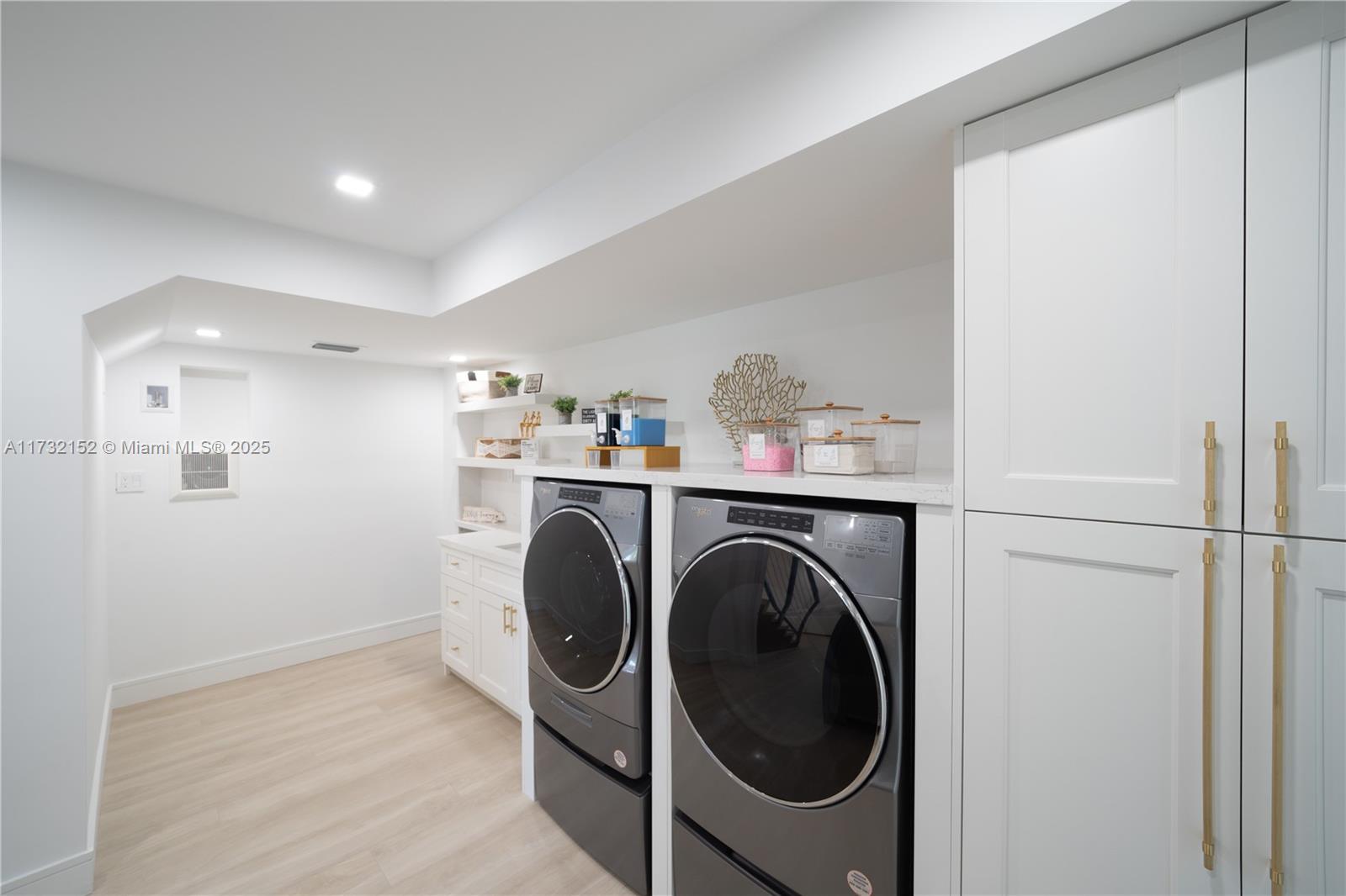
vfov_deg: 81.2
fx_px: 523
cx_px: 673
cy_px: 448
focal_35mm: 14
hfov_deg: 104.3
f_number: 9
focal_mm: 14
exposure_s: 1/3
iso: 200
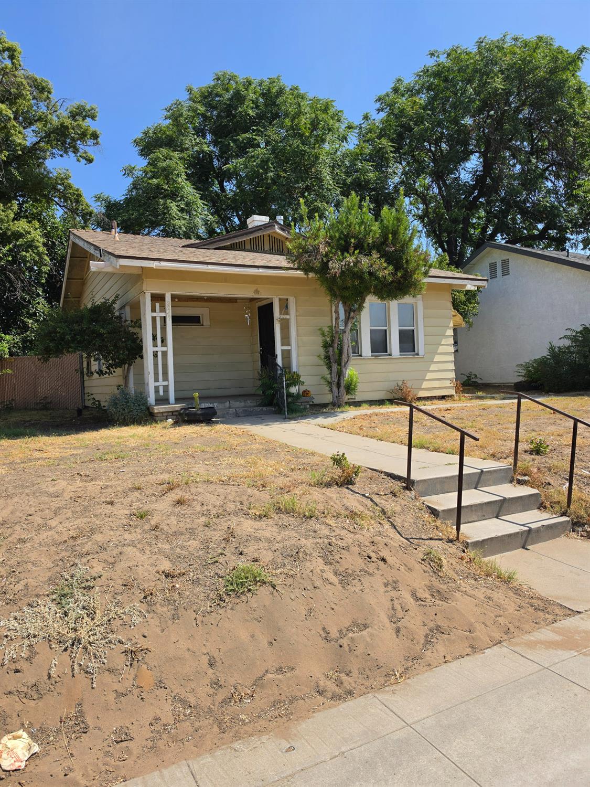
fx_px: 523
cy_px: 394
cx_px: 295
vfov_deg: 73.9
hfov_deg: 58.9
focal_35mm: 23
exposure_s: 1/5294
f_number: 1.4
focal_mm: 6.5
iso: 64
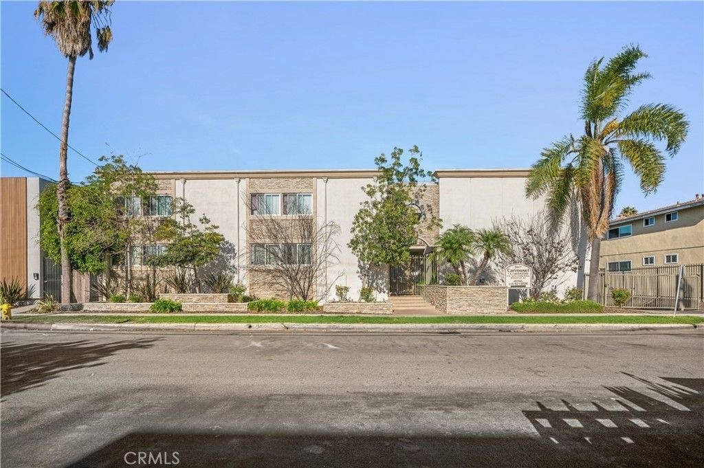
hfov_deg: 104.3
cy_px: 234
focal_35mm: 14
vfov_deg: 81.1
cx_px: 352
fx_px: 274
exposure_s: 1/250
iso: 100
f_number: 10
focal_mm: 14
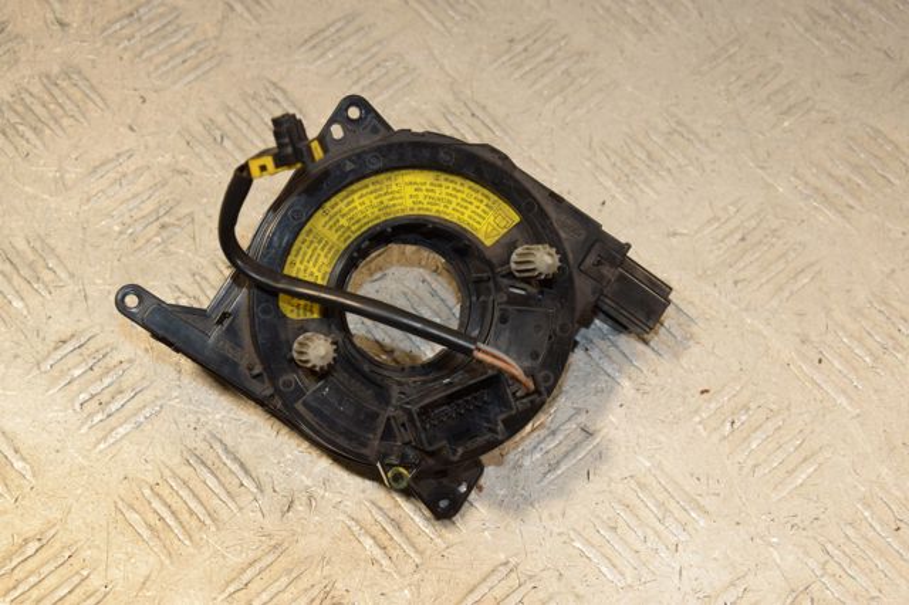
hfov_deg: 28.1
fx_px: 1817
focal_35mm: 72
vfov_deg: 18.9
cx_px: 454
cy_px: 302
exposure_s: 1/200
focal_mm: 48
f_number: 8
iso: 800
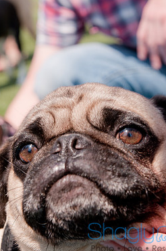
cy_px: 113
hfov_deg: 15.0
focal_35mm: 91
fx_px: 632
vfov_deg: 22.4
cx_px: 93
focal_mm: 50
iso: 200
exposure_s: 1/400
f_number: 5.6
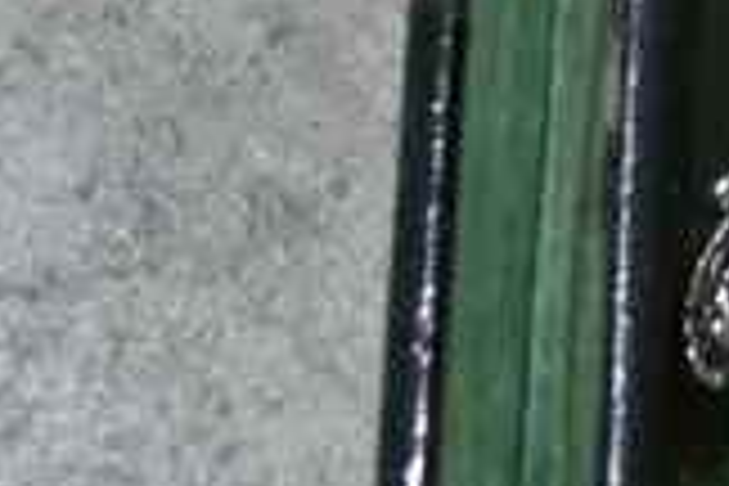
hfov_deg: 9.1
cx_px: 1544
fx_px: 4272
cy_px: -1570
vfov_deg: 5.5
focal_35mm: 211
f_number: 3.6
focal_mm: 16
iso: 250
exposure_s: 1/60
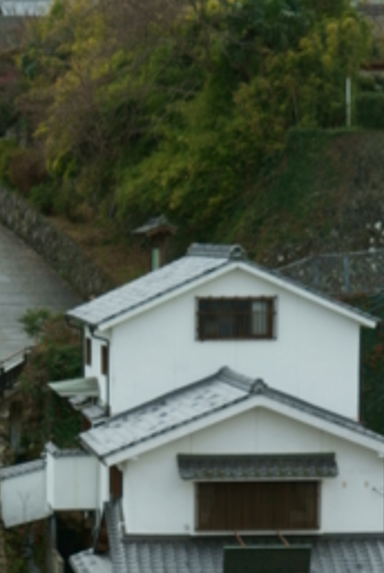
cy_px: 809
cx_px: -65
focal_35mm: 196
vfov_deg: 10.2
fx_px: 3127
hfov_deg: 7.0
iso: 100
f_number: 6.7
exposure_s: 1/125
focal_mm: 63
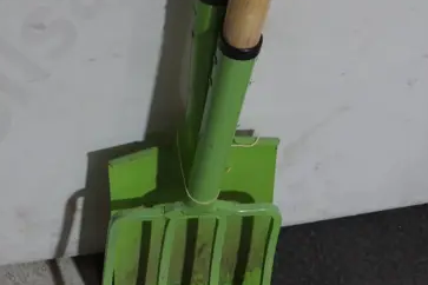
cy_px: -67
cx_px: 123
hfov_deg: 23.0
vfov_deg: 14.9
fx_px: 1046
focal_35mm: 88
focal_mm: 15
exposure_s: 1/60
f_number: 3.6
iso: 400
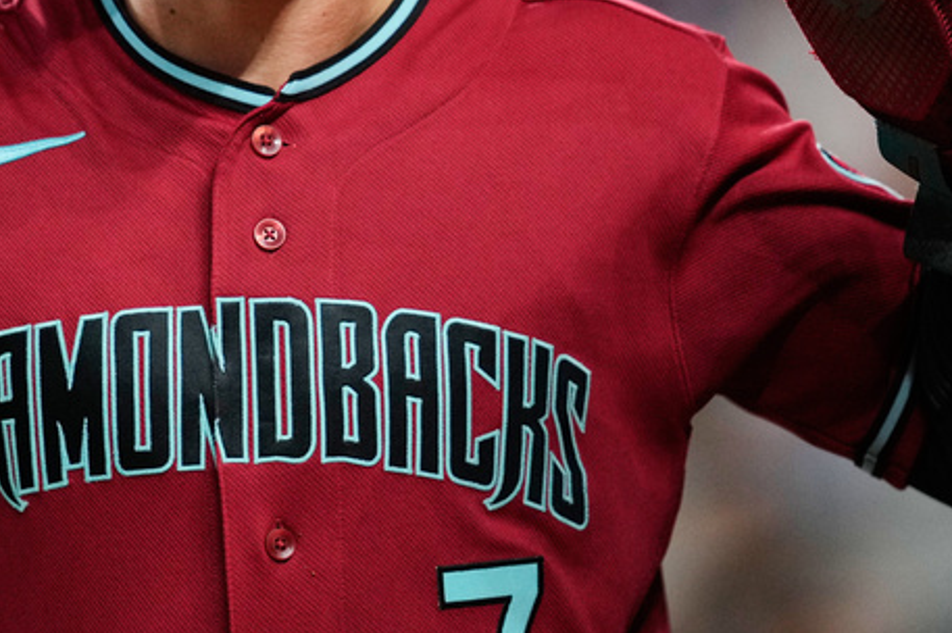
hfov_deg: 2.3
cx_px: 200
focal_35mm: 897
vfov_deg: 1.5
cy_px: -19
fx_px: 23703
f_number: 2.8
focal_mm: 400
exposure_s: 1/2000
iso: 2000
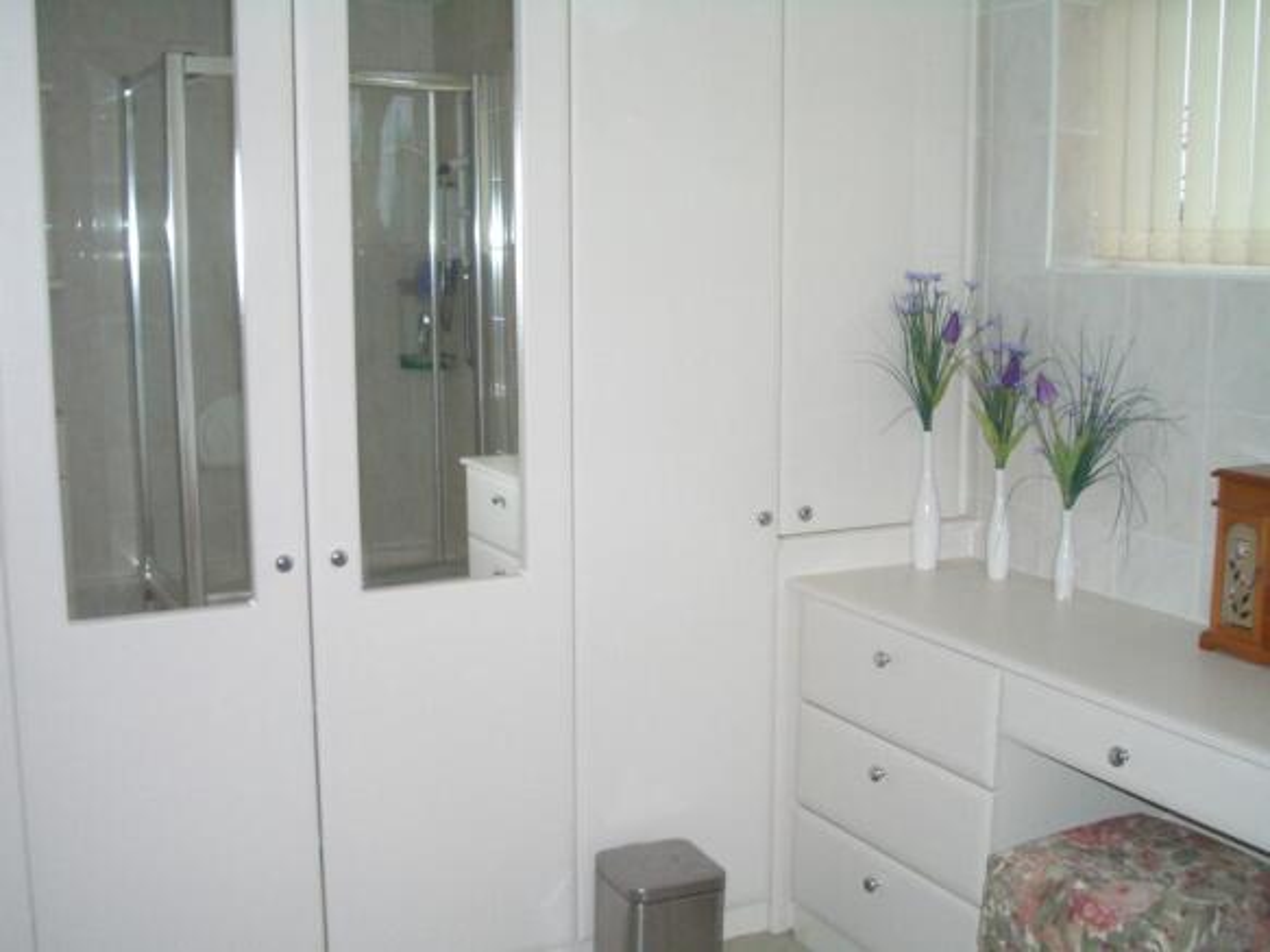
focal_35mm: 41
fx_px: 1504
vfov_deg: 35.1
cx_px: 635
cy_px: 476
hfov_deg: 45.8
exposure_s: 1/60
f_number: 2.8
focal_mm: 6.8
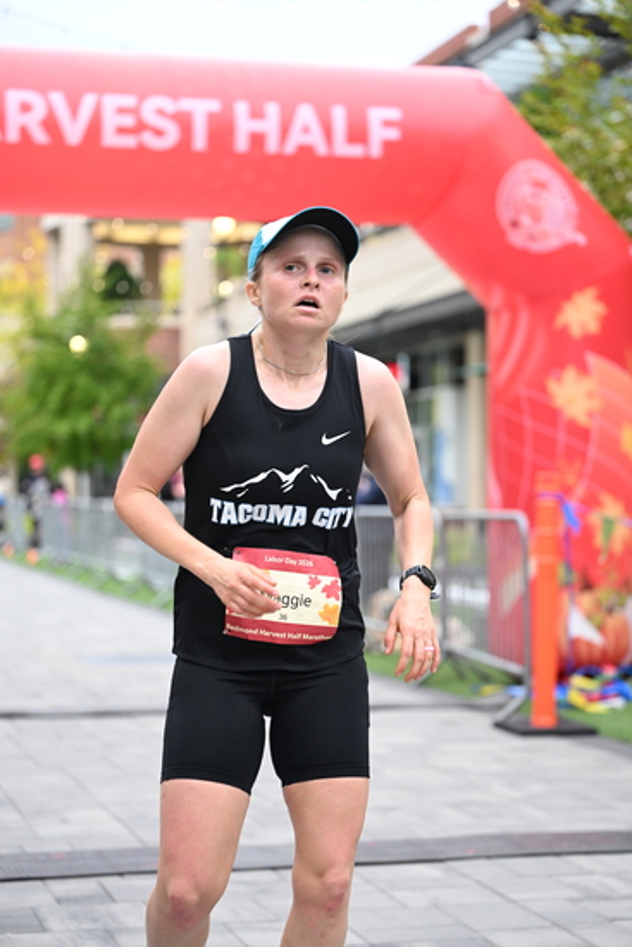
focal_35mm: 70
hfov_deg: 19.5
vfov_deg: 28.8
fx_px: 1842
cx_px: 316
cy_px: 474
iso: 1600
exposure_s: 1/800
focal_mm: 70
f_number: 2.8
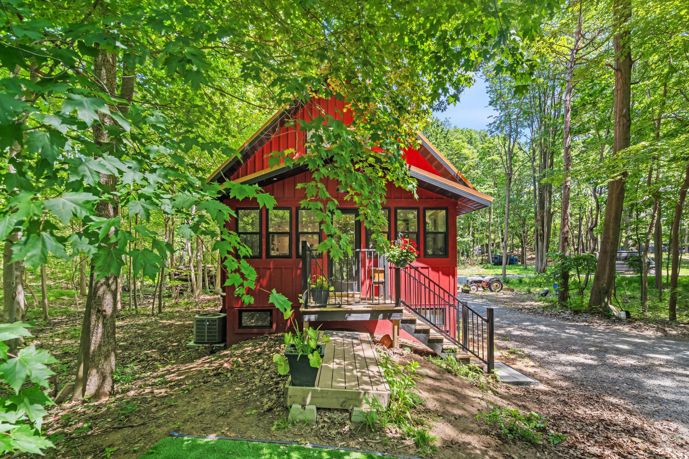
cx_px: 344
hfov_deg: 96.7
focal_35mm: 16
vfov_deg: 73.7
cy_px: 230
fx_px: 306
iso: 250
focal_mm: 16
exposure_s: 1/25
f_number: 8
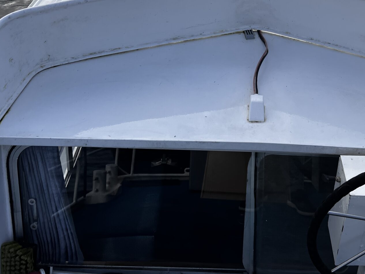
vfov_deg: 34.4
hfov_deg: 45.1
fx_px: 432
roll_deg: +0.9
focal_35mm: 41
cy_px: 69
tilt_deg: -30.6
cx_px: 242
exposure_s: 1/4831
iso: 50
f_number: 1.5
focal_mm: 5.7
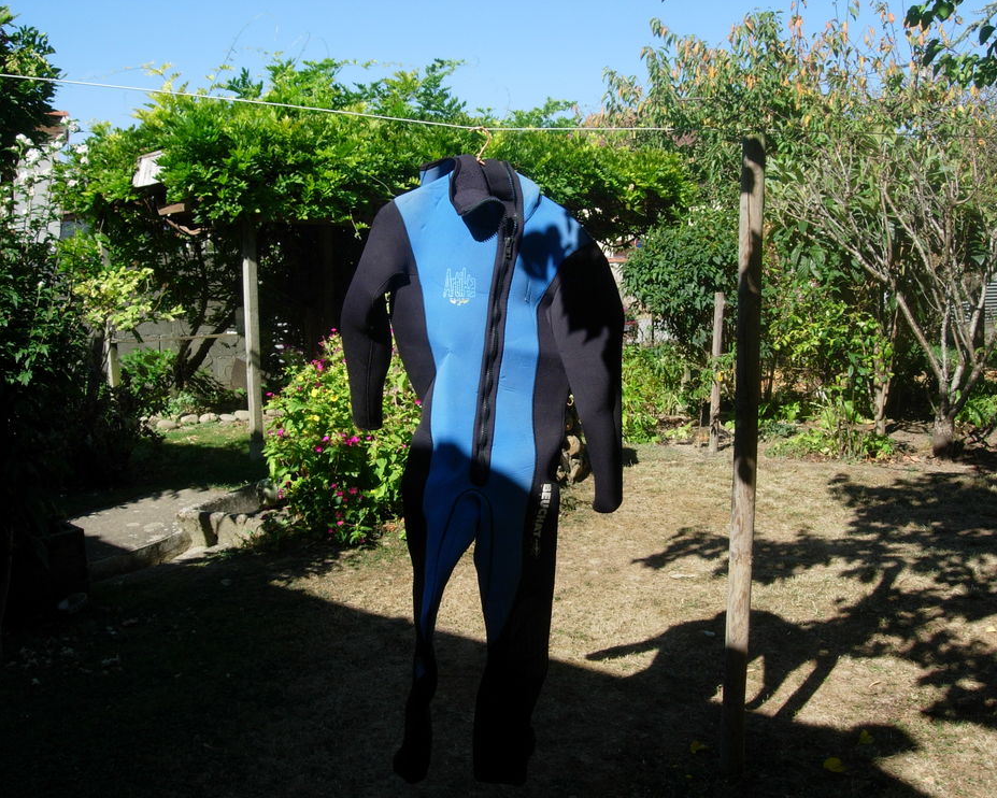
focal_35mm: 40
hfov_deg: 45.8
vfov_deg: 37.3
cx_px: 519
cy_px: 401
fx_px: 1181
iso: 64
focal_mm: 7.8
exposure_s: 1/418
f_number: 4.8
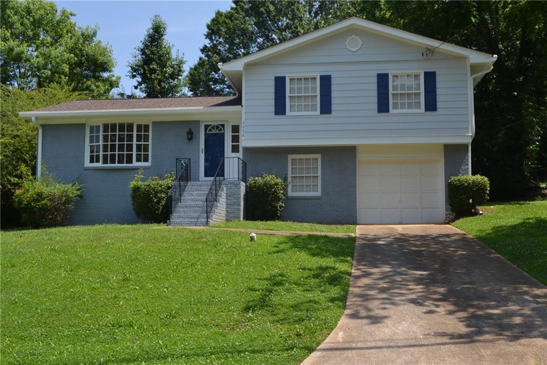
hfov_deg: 49.6
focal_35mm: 39
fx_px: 592
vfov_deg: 34.2
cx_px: 274
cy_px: 182
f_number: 8
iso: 100
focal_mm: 26
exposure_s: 1/200
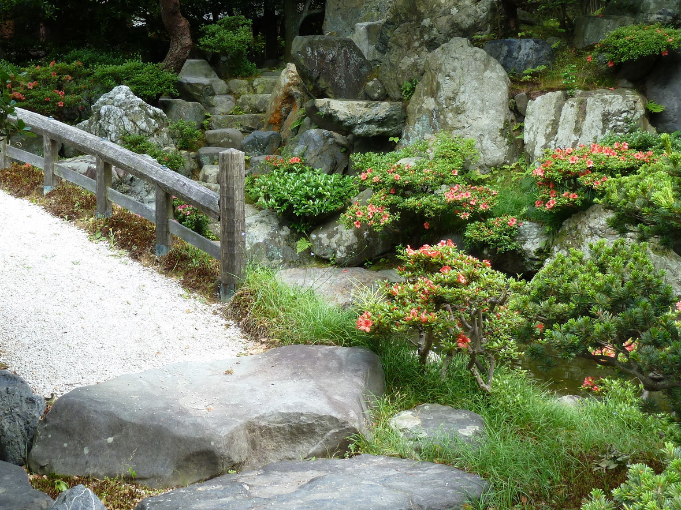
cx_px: 240
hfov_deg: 33.6
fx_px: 1121
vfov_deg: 25.6
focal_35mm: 57
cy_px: 200
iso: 80
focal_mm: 6.9
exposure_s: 1/50
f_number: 3.7
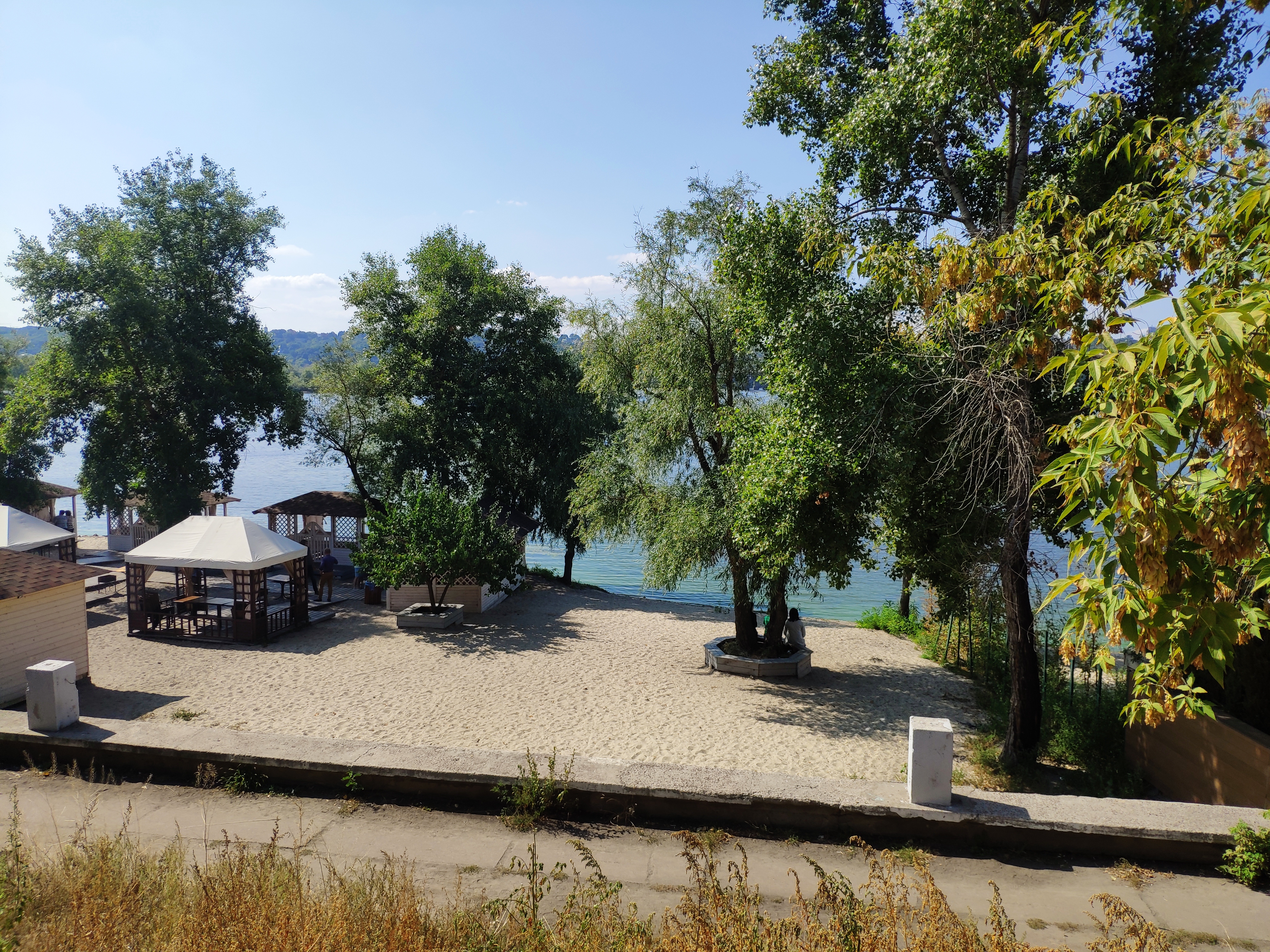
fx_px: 770
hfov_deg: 79.0
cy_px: 476
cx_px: 635
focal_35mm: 21
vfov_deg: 63.4
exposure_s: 1/2959
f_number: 1.8
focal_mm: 4.22
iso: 100
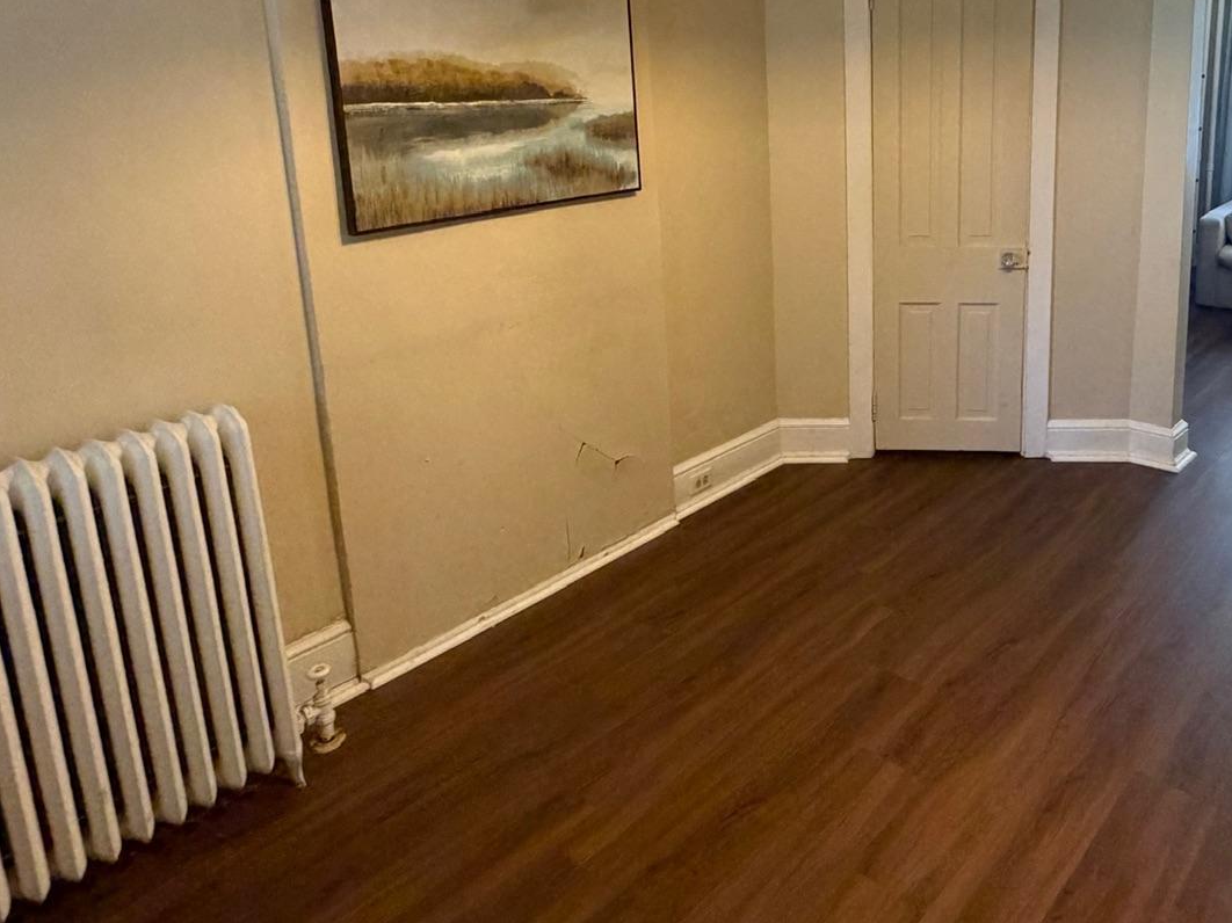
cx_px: 760
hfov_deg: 64.5
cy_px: 256
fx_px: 961
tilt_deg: -10.6
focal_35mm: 27
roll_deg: +2.6
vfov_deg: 49.7
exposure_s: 1/60
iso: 500
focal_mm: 2.22
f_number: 2.2
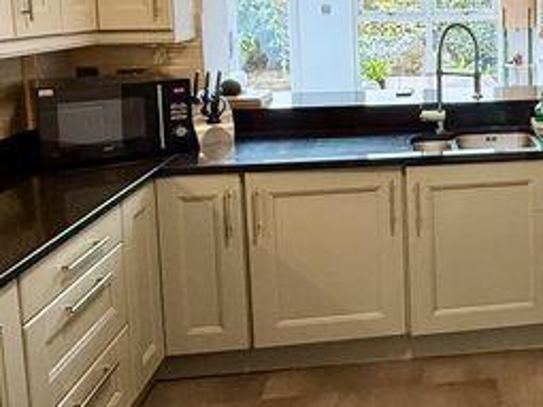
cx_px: 528
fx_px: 690
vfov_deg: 31.9
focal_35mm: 44
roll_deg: +0.6
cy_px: 75
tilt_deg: -6.7
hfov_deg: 38.7
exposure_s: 1/100
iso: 200
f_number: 2.2
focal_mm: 2.22
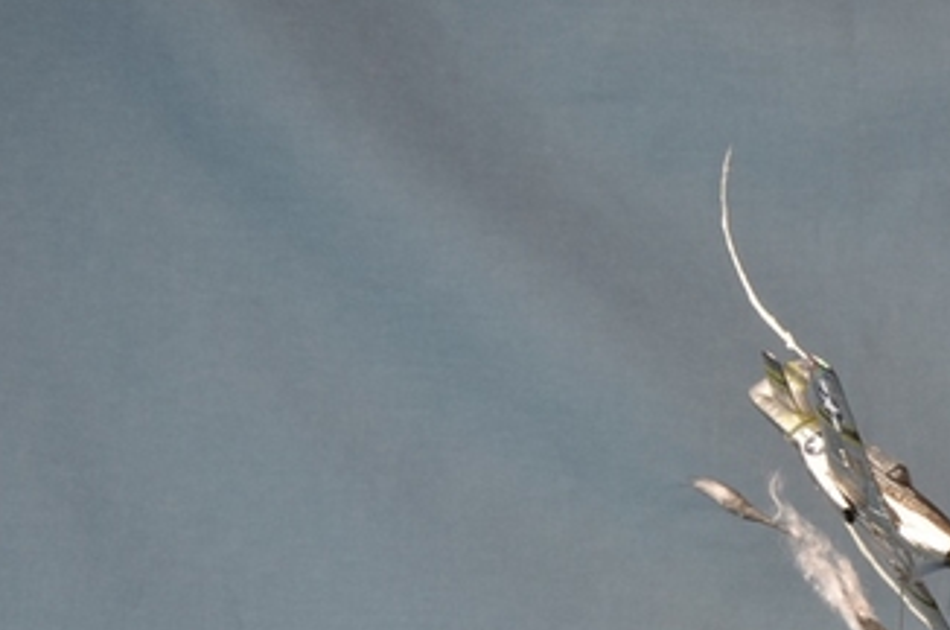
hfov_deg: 15.8
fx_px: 3292
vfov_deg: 10.7
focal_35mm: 125
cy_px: 758
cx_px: 1157
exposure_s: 1/2
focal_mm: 34
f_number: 18
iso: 200
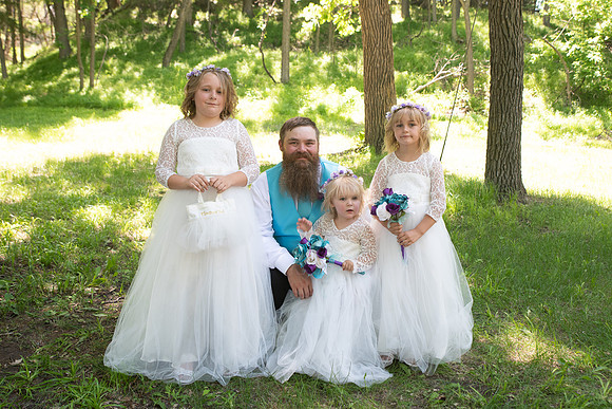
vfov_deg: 35.0
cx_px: 306
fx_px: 648
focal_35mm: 38
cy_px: 190
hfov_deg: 50.6
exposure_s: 1/125
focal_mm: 32
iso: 250
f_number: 5
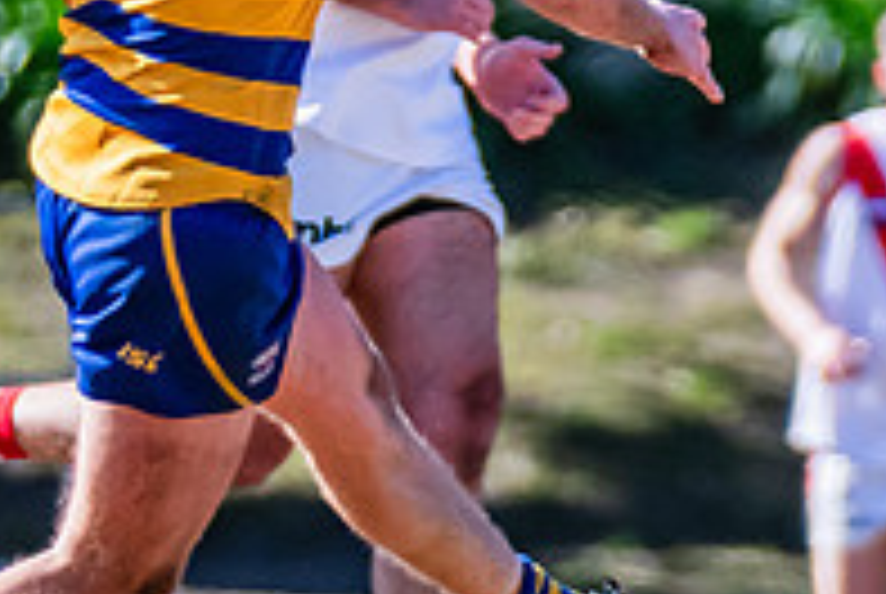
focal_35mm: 1873
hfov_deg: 1.1
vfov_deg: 0.7
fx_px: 46165
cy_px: 146
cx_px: 265
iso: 900
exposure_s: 1/2000
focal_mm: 360
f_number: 5.6
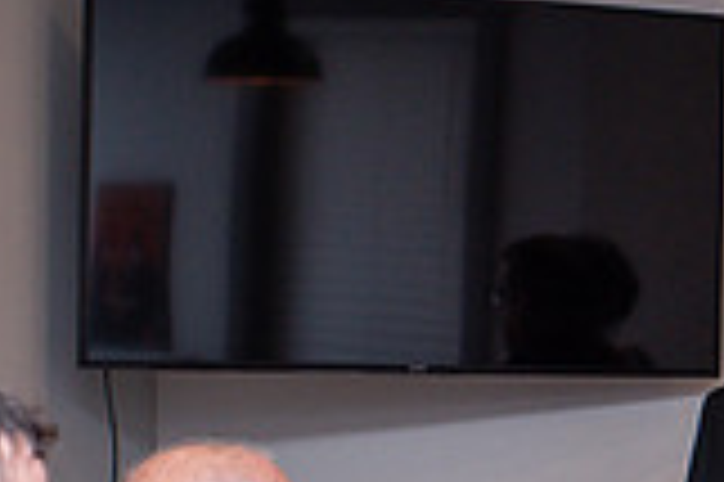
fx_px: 2893
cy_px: 421
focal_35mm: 144
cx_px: 1172
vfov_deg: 9.5
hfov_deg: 13.3
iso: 160
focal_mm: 35
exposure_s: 1/200
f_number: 3.5
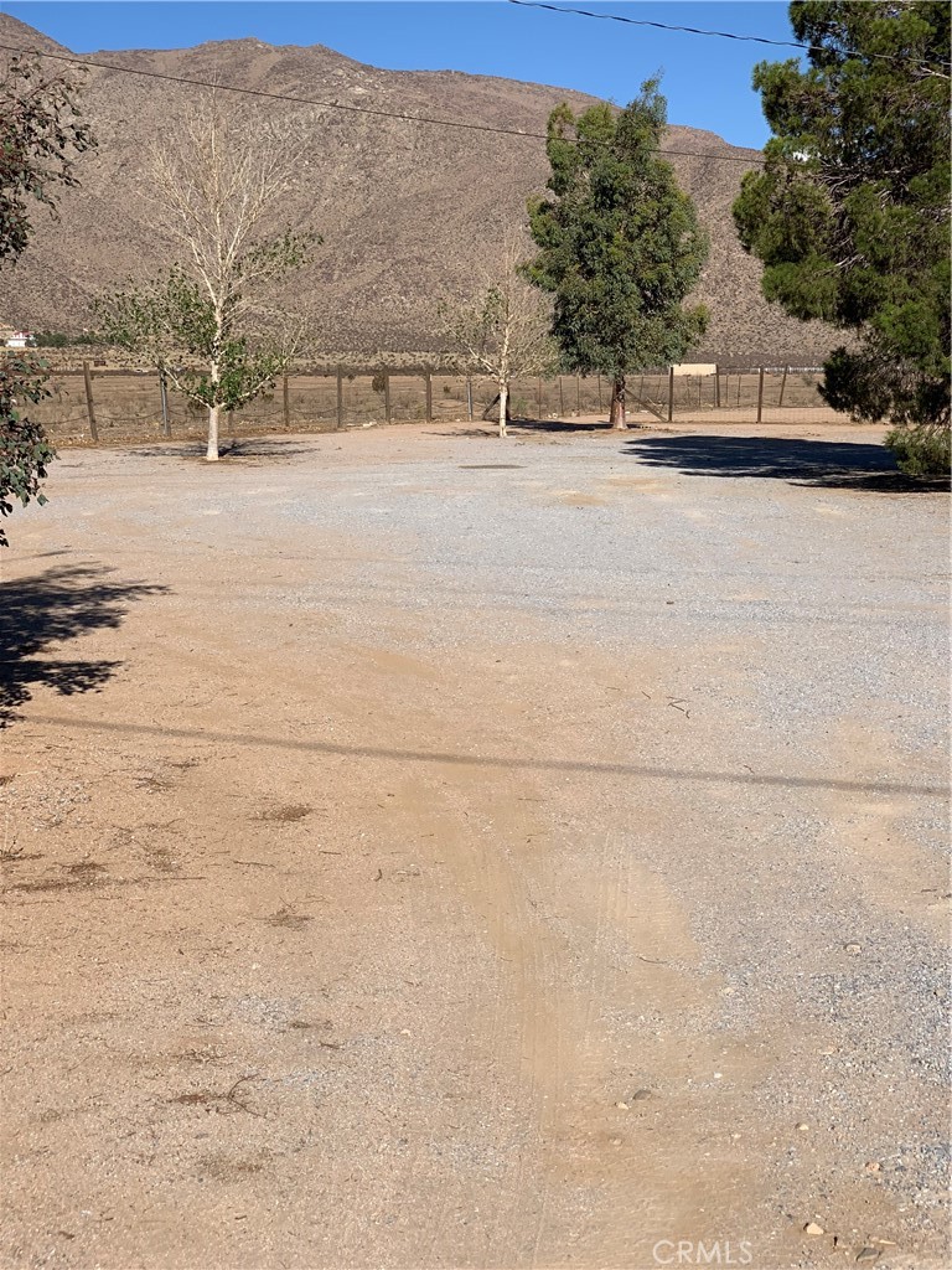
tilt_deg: -6.7
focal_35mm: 52
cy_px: 635
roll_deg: -2.0
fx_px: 1907
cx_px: 476
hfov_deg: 28.0
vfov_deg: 36.8
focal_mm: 6
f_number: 2.4
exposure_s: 1/2083
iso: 16
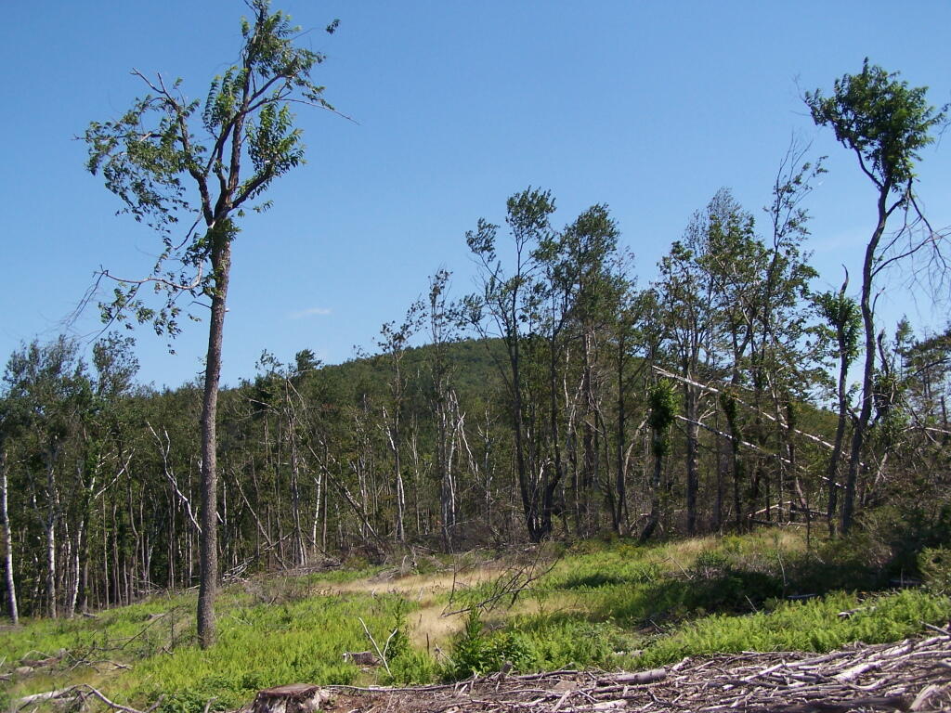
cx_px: 476
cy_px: 356
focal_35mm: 40
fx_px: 1099
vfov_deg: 36.0
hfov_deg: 46.8
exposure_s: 1/800
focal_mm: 6.7
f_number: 4
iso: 80
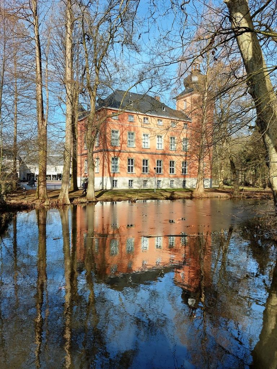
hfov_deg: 56.8
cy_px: 184
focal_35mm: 24
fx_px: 256
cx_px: 138
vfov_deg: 71.6
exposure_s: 1/536
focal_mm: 5.23
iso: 32
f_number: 1.8
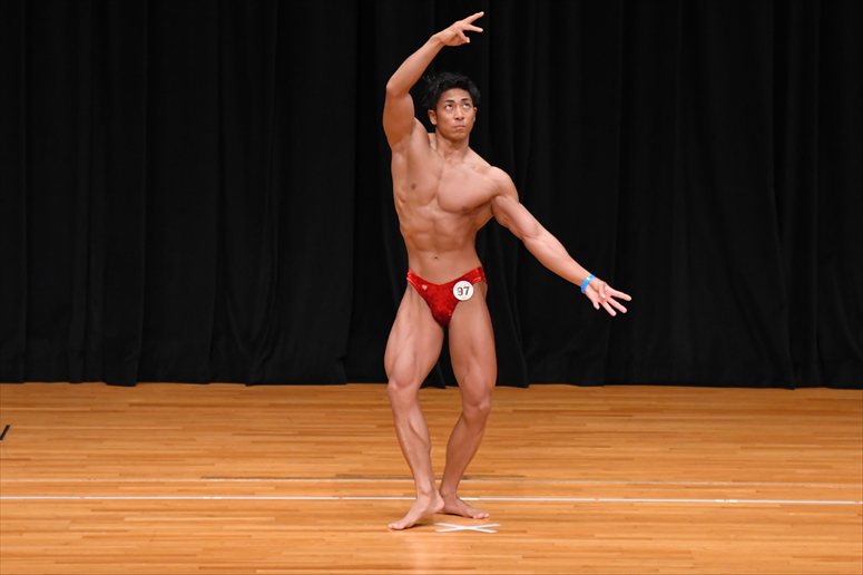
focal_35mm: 255
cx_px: 432
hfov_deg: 8.1
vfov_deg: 5.4
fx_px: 6110
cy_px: 288
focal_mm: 170
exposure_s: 1/400
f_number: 5.6
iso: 3200
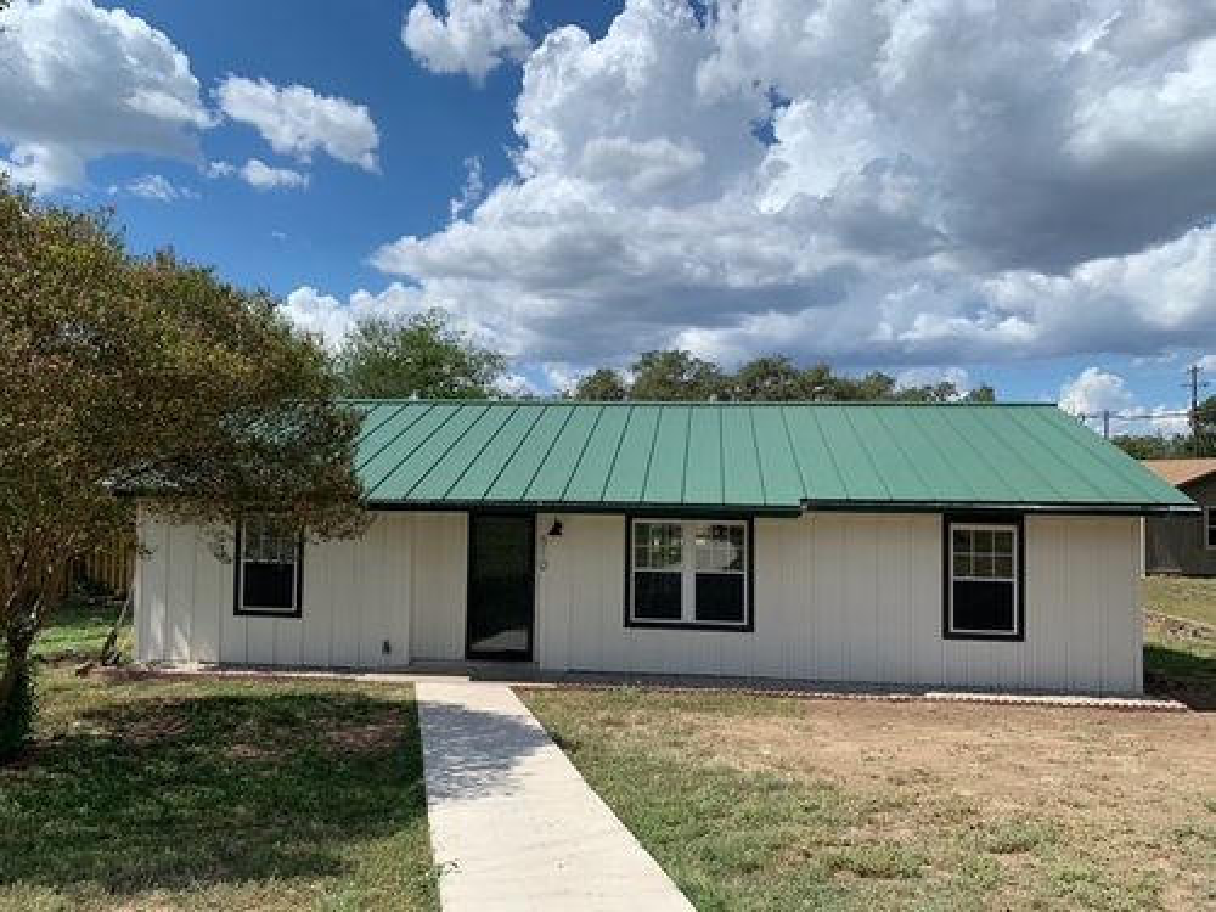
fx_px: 913
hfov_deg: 67.3
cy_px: 456
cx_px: 608
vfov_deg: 53.1
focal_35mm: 26
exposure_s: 1/3788
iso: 25
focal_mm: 4.25
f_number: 1.8
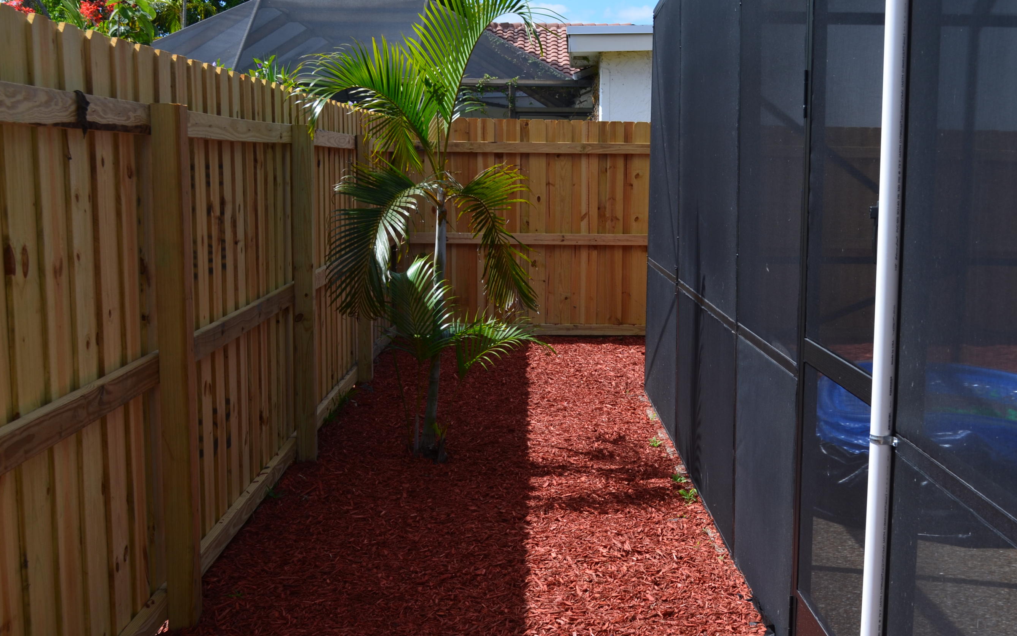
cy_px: 375
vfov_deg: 26.8
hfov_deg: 41.8
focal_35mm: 48
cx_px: 564
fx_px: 1330
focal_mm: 28
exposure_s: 1/250
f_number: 8
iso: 140
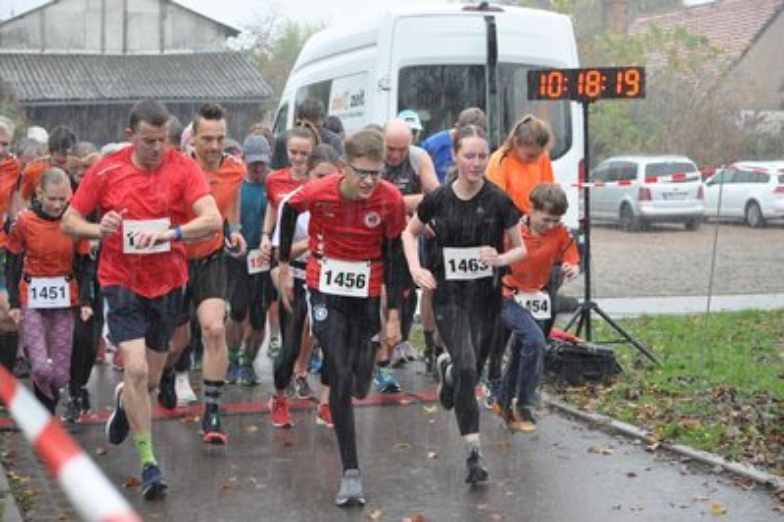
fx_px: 1795
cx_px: 392
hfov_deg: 24.6
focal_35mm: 82
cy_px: 261
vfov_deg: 16.5
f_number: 4.5
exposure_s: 1/160
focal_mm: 55
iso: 1600
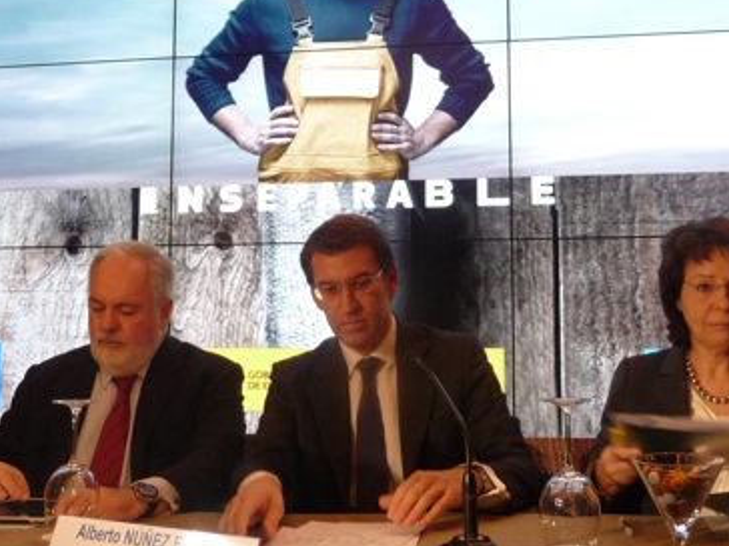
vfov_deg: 32.9
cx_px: 399
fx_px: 927
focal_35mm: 44
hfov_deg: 42.9
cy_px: 251
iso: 250
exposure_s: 1/30
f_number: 3.3
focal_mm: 4.7
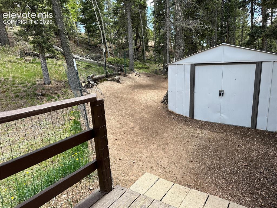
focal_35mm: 24
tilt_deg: -11.0
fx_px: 192
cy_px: 104
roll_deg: +2.1
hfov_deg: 71.6
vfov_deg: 56.8
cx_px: 138
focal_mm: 6.86
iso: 80
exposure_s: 1/642
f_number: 1.78
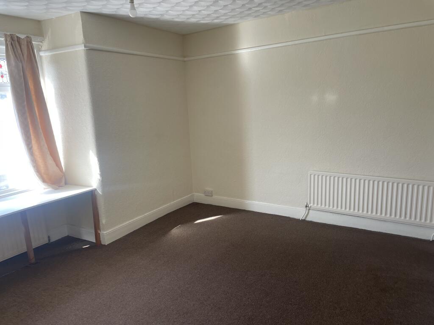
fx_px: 326
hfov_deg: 67.3
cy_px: 162
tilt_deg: -10.5
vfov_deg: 53.1
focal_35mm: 26
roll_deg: +2.8
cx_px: 217
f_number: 1.6
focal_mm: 4.2
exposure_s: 1/121
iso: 64
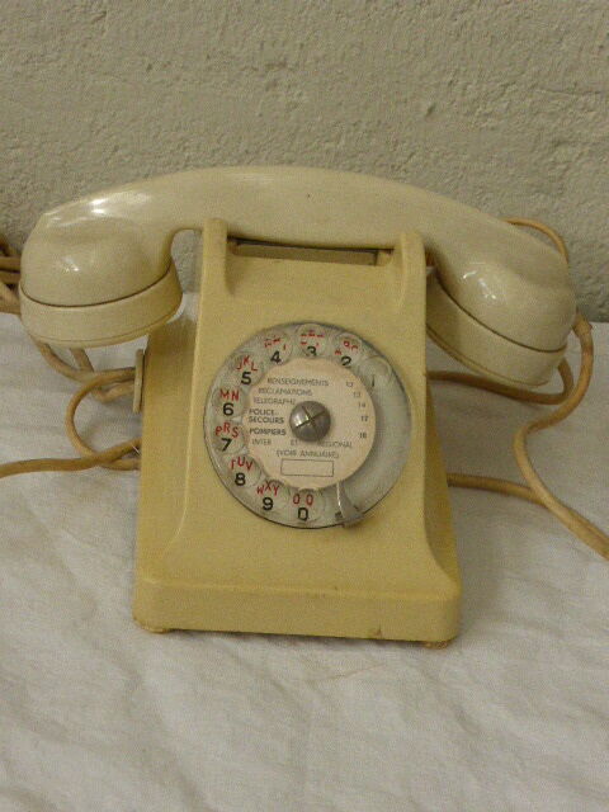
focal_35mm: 91
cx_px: 304
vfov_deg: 21.5
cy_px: 406
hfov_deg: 16.2
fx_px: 2135
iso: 800
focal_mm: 15.1
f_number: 5.2
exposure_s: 1/250
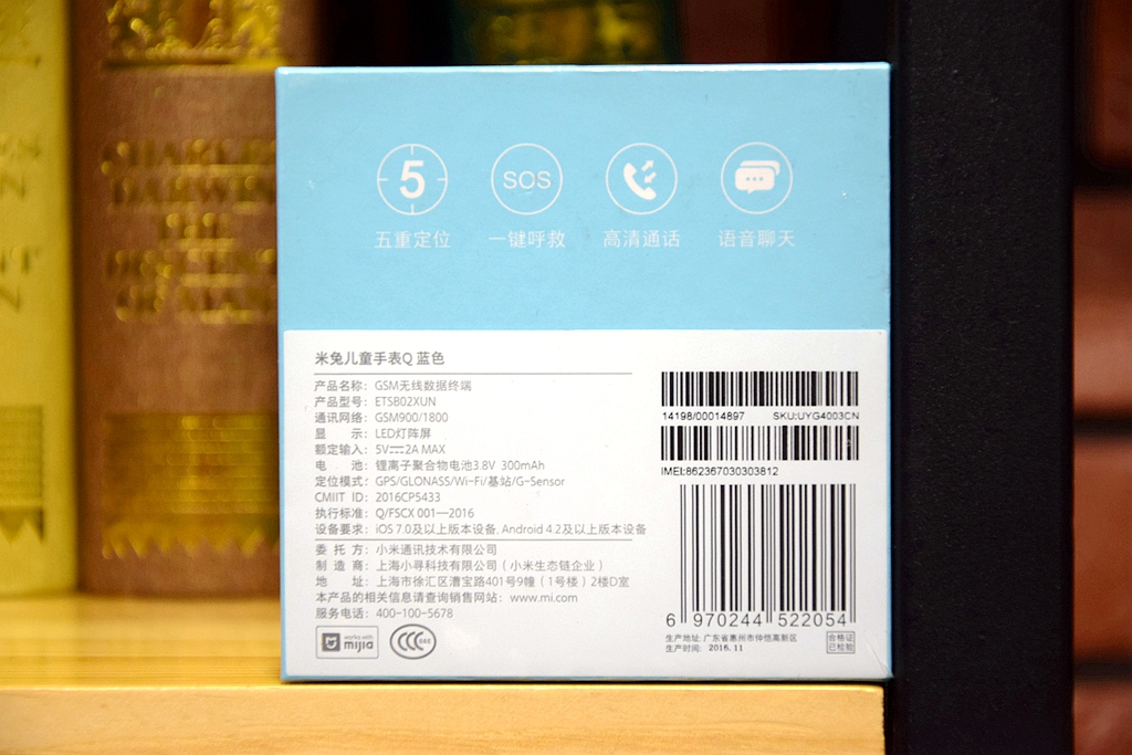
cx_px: 566
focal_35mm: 128
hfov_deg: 16.1
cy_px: 378
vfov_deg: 10.8
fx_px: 4009
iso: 720
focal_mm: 85
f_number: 5.6
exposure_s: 1/125
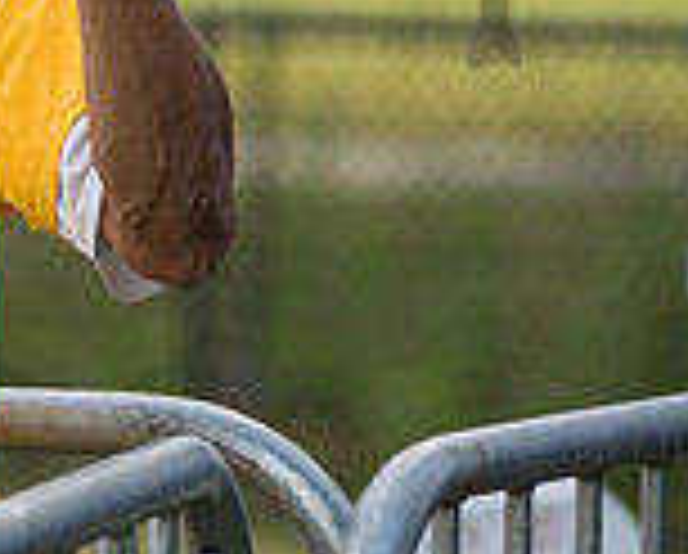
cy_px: -11
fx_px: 11241
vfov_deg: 2.8
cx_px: -378
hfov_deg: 3.5
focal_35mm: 551
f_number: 5
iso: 320
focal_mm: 155
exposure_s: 1/320
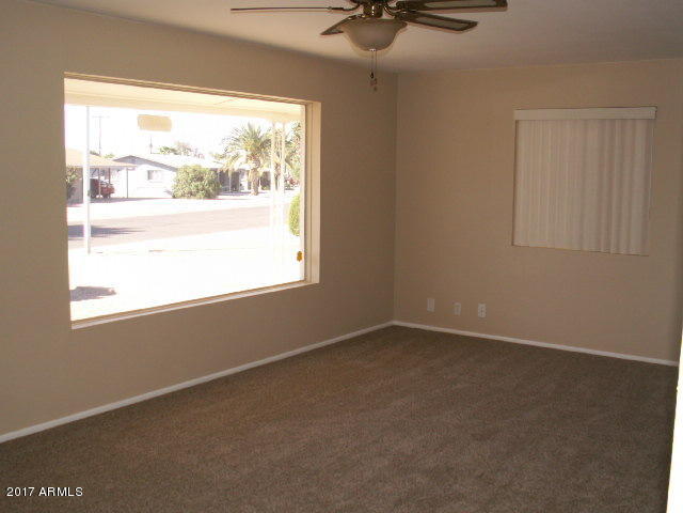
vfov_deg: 40.7
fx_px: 691
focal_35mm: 35
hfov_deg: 52.6
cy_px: 256
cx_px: 342
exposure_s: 1/200
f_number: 2.8
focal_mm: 5.86
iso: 50
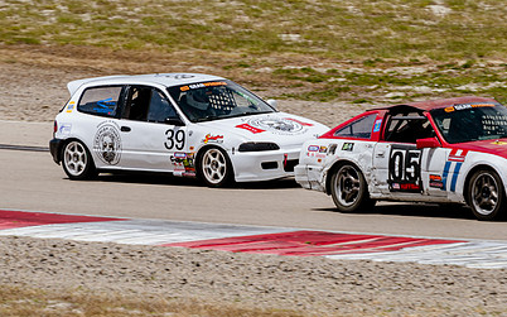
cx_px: 359
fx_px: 8758
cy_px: 86
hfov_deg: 3.3
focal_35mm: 634
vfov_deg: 2.1
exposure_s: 1/640
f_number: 5.6
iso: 64
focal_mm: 320
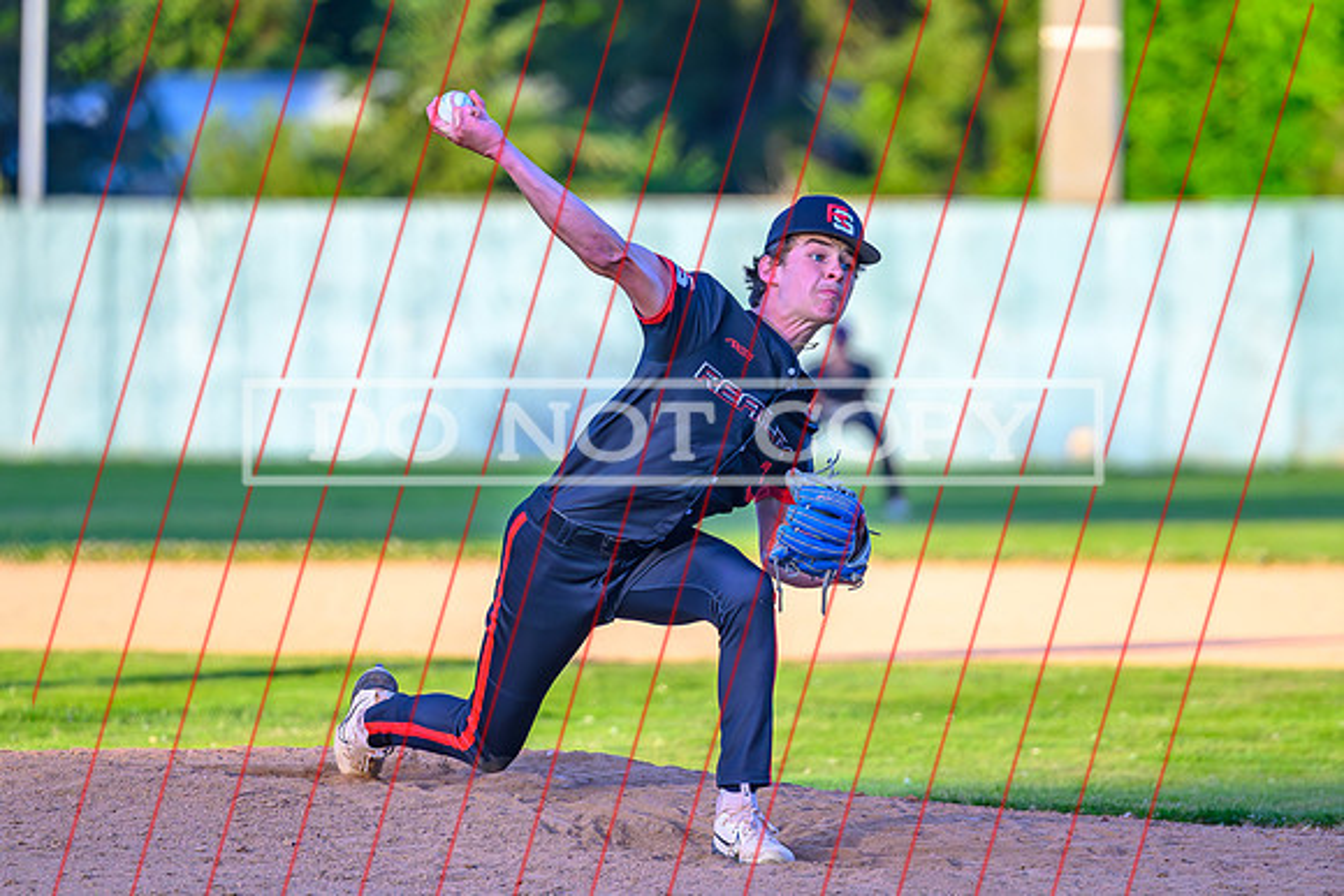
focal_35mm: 322
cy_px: 332
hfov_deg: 6.4
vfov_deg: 4.3
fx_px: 12021
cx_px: 656
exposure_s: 1/3200
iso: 900
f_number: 2.8
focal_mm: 200
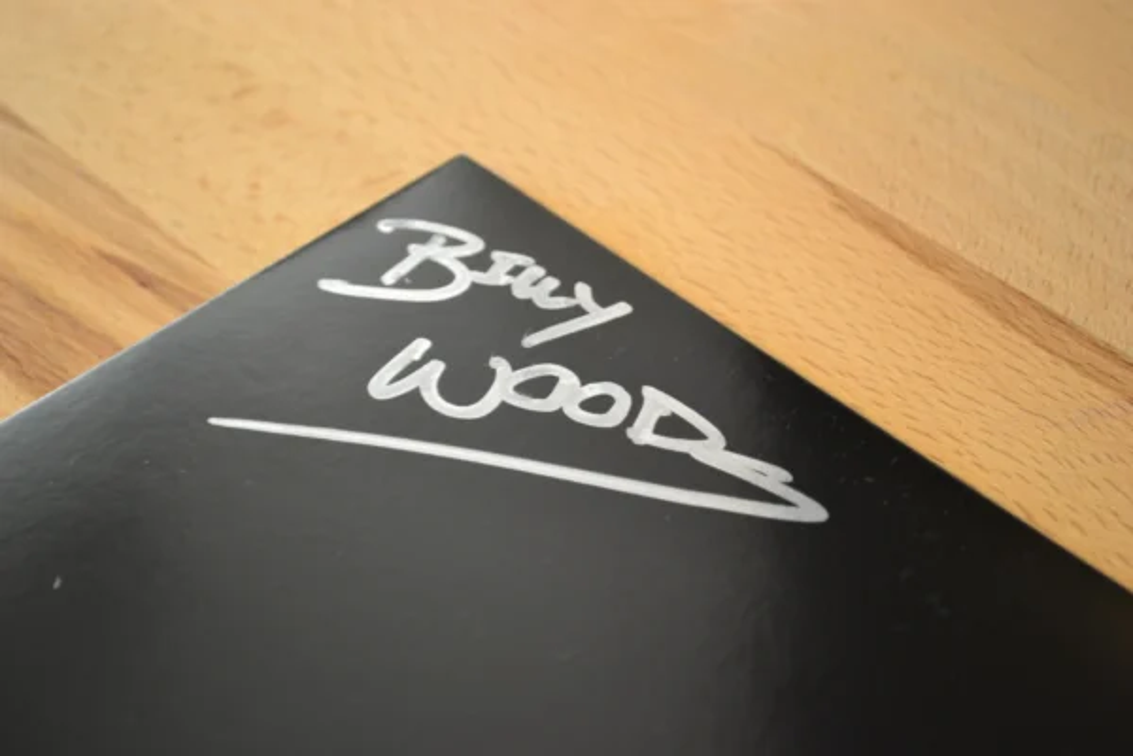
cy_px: 378
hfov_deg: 30.5
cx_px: 566
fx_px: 2077
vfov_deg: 20.6
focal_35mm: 66
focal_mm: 44
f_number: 5.3
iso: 800
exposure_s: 1/5
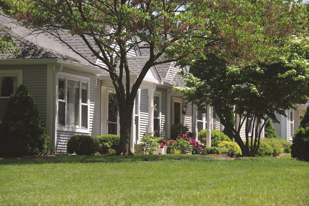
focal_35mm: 140
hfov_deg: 14.7
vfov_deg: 9.8
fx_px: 1201
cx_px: 154
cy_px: 103
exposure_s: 1/160
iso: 200
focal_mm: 140
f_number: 7.1
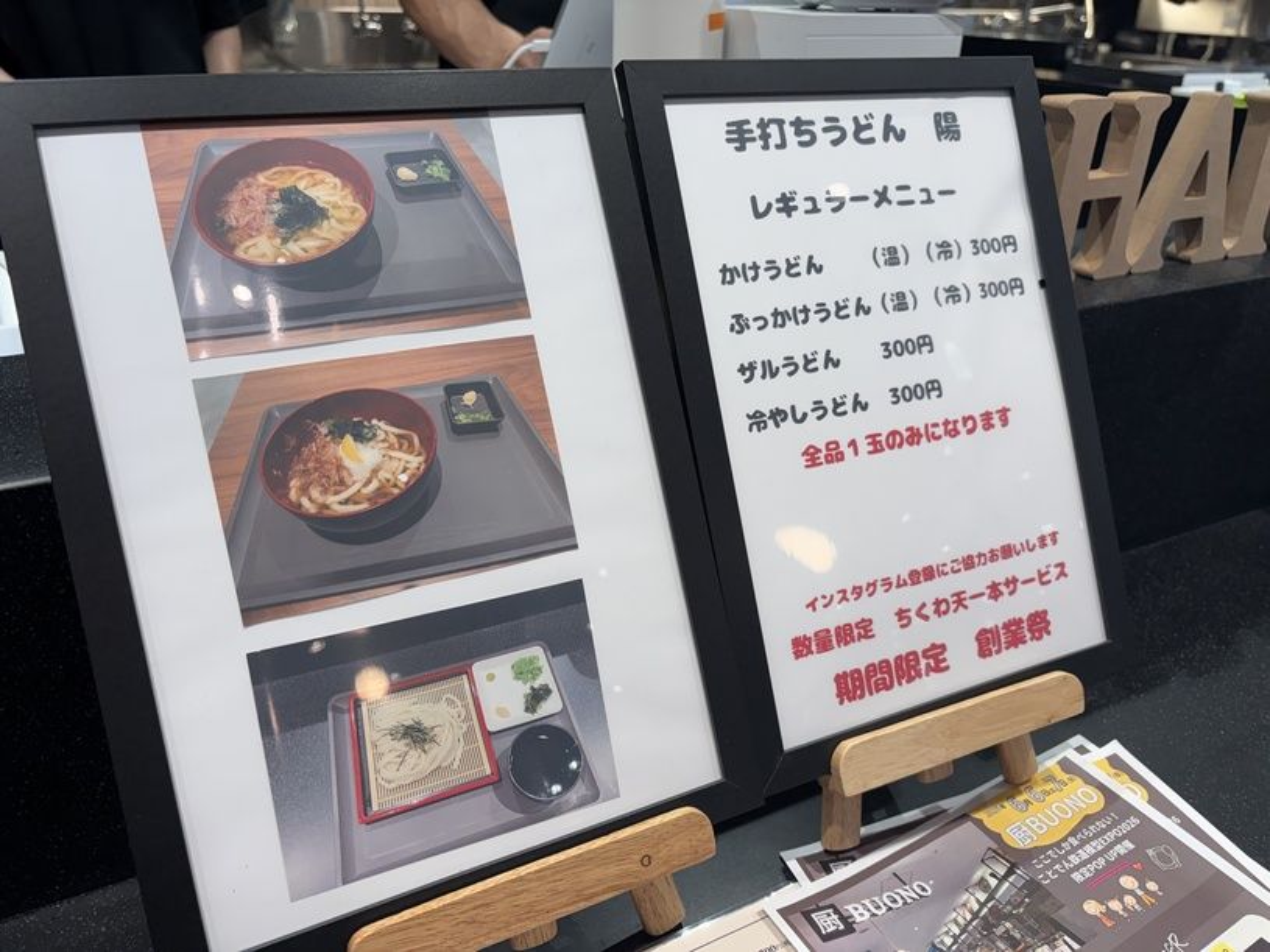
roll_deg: -1.4
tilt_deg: -28.6
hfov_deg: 67.3
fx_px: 954
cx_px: 635
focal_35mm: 26
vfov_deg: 53.1
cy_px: 476
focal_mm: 5.96
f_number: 1.6
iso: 100
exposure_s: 1/120
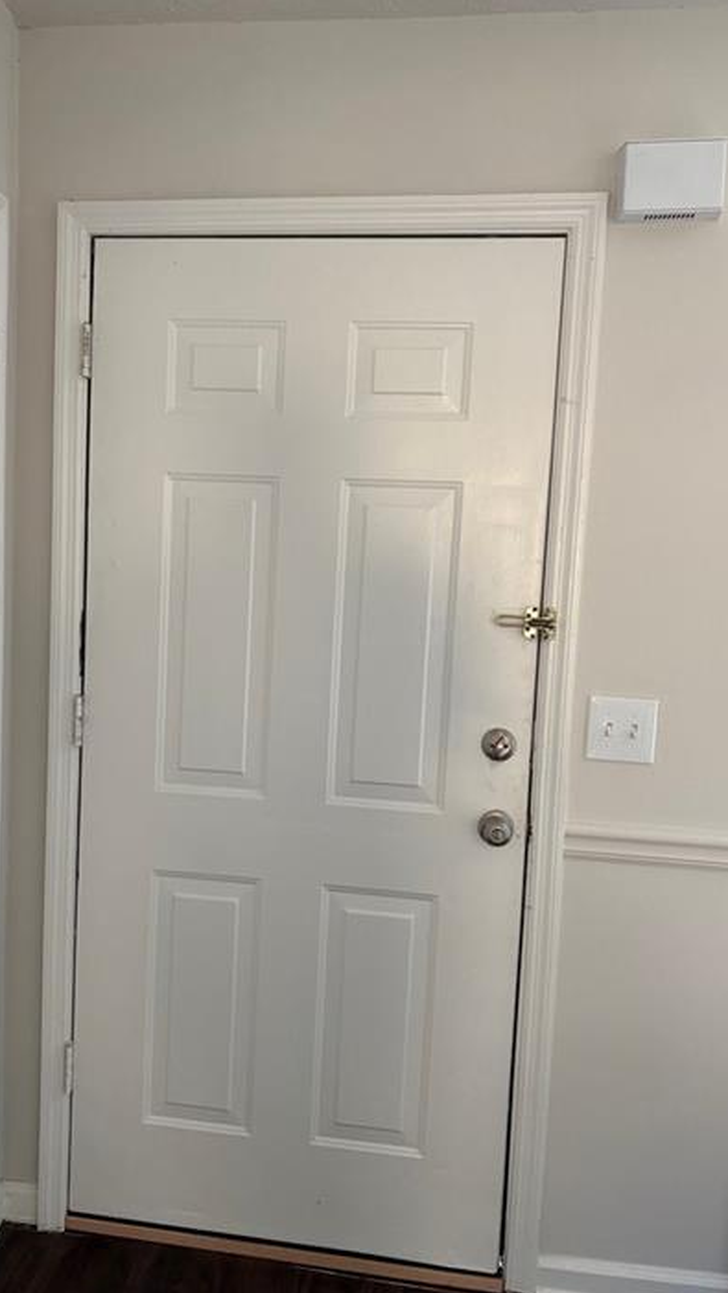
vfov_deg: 62.6
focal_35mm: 31
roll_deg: -2.6
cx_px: 286
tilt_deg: -4.3
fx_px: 1064
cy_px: 659
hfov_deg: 37.6
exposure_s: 1/73
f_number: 1.6
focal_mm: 5.96
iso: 125
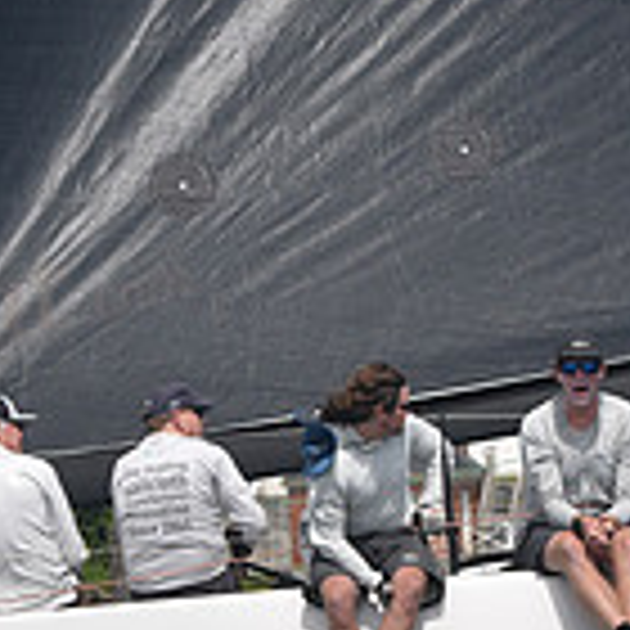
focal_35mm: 352
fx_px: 7248
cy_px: 515
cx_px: 428
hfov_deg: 5.0
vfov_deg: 5.0
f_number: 7.1
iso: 320
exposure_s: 1/800
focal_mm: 100
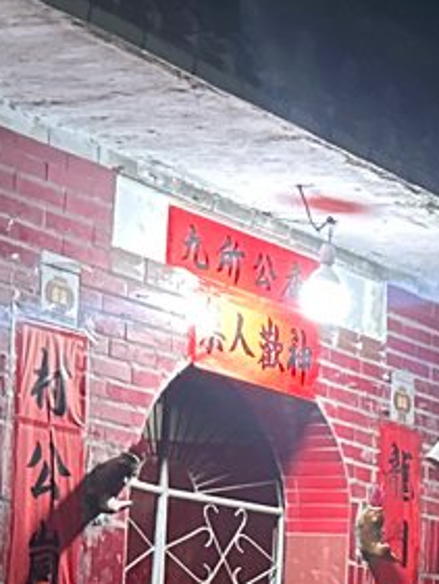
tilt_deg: +3.3
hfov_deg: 10.9
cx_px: 782
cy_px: 618
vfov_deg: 15.1
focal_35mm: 128
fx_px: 2163
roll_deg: -1.9
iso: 1000
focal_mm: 6.86
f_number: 1.78
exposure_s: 1/37
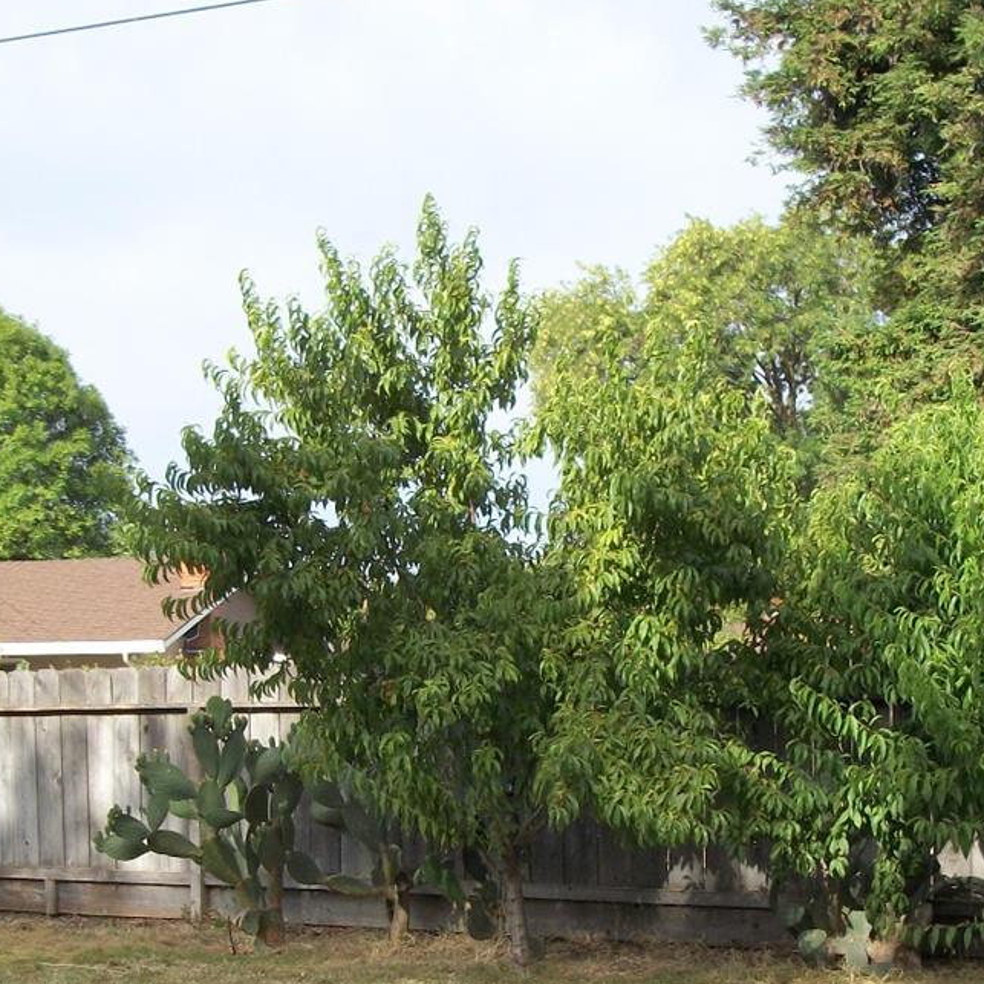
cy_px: 773
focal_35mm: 66
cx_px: 520
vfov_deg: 25.7
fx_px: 2123
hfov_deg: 26.1
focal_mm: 5.7
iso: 80
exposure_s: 1/100
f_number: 8.8
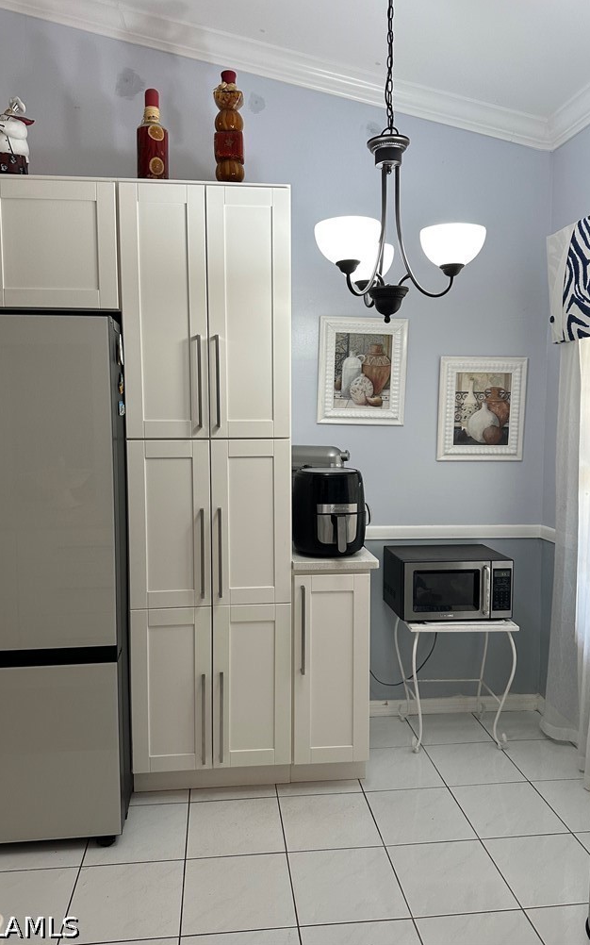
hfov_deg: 47.6
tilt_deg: -5.1
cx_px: 284
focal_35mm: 26
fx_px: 669
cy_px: 466
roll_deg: +0.6
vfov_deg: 70.4
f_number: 1.78
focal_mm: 6.86
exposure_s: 1/120
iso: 160
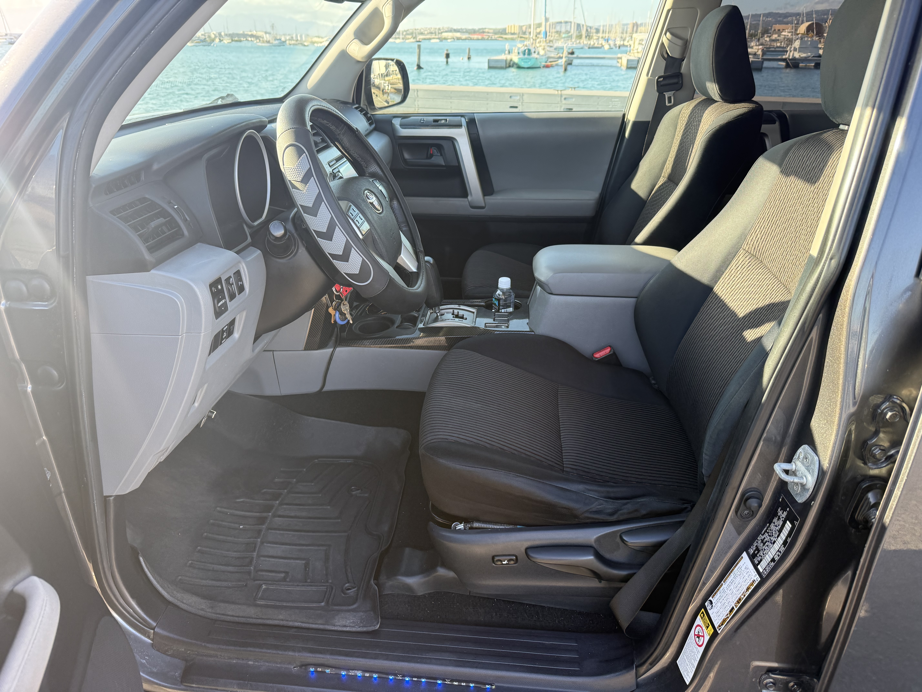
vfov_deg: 56.8
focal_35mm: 24
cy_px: 346
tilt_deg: -23.2
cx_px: 461
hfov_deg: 71.6
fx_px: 639
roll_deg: -1.4
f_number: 1.78
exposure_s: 1/344
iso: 100
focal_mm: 6.76
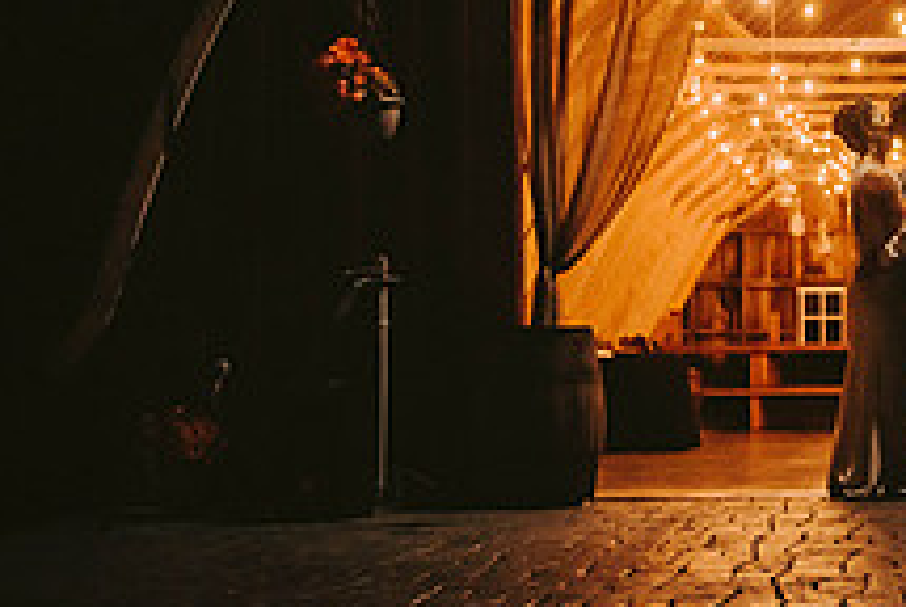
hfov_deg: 20.2
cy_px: -2
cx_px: 944
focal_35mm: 97
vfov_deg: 13.9
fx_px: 2444
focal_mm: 36
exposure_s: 1/160
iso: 1250
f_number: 2.8
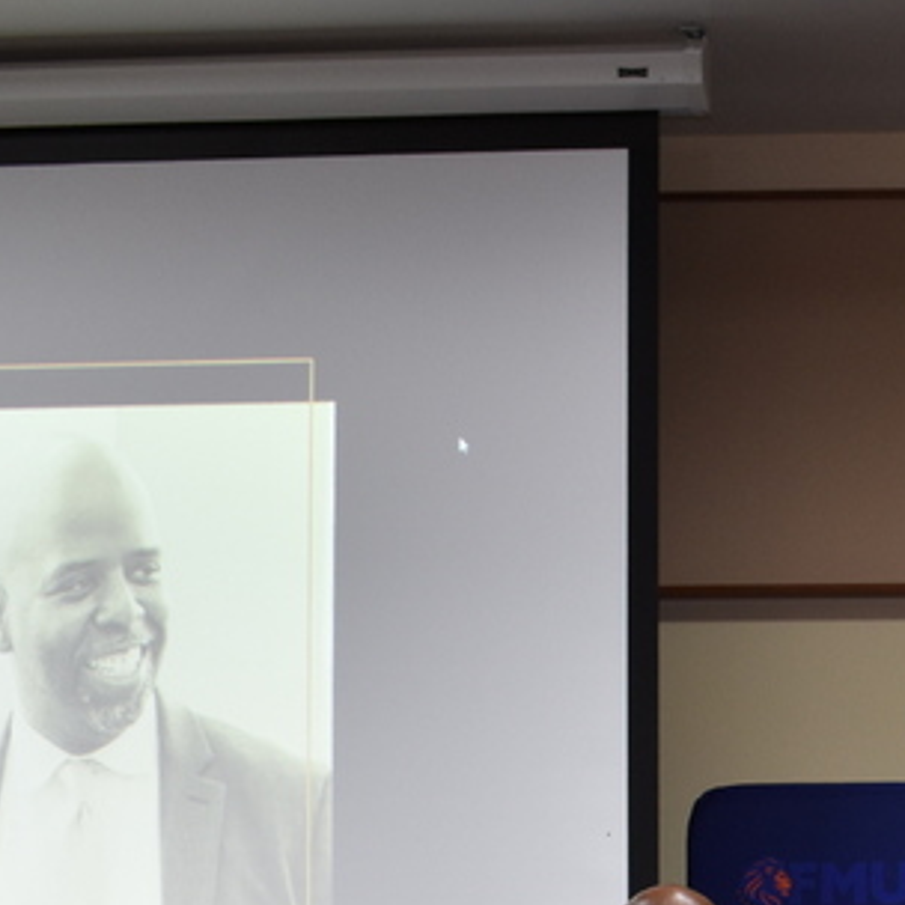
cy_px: 1134
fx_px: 3126
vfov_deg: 15.7
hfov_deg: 15.8
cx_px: 1110
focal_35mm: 106
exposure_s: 1/13
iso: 250
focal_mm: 21
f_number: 5.6
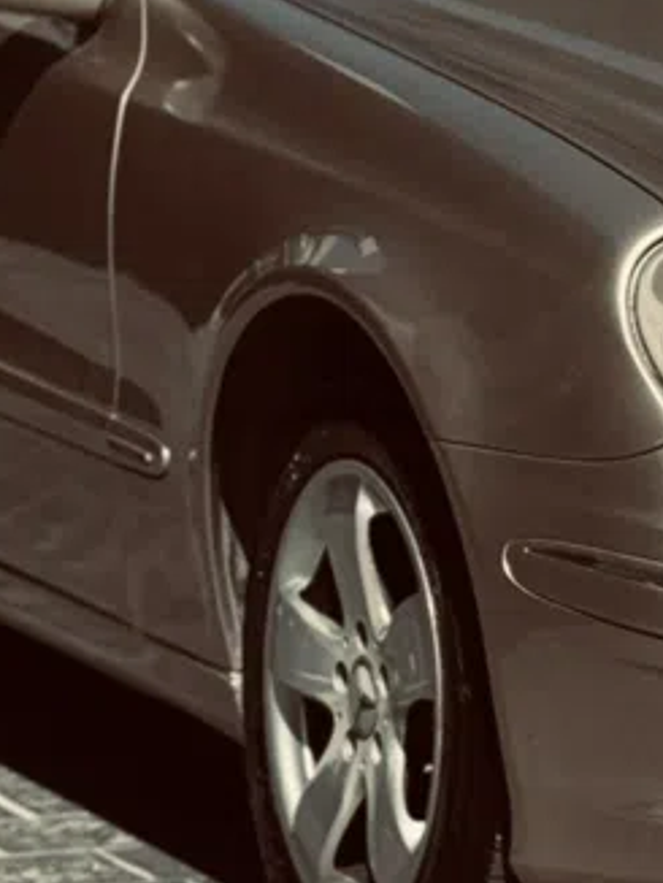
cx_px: 1047
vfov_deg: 9.8
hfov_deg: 7.3
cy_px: 611
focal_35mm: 201
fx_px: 5126
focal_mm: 6.76
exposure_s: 1/4608
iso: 64
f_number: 1.78
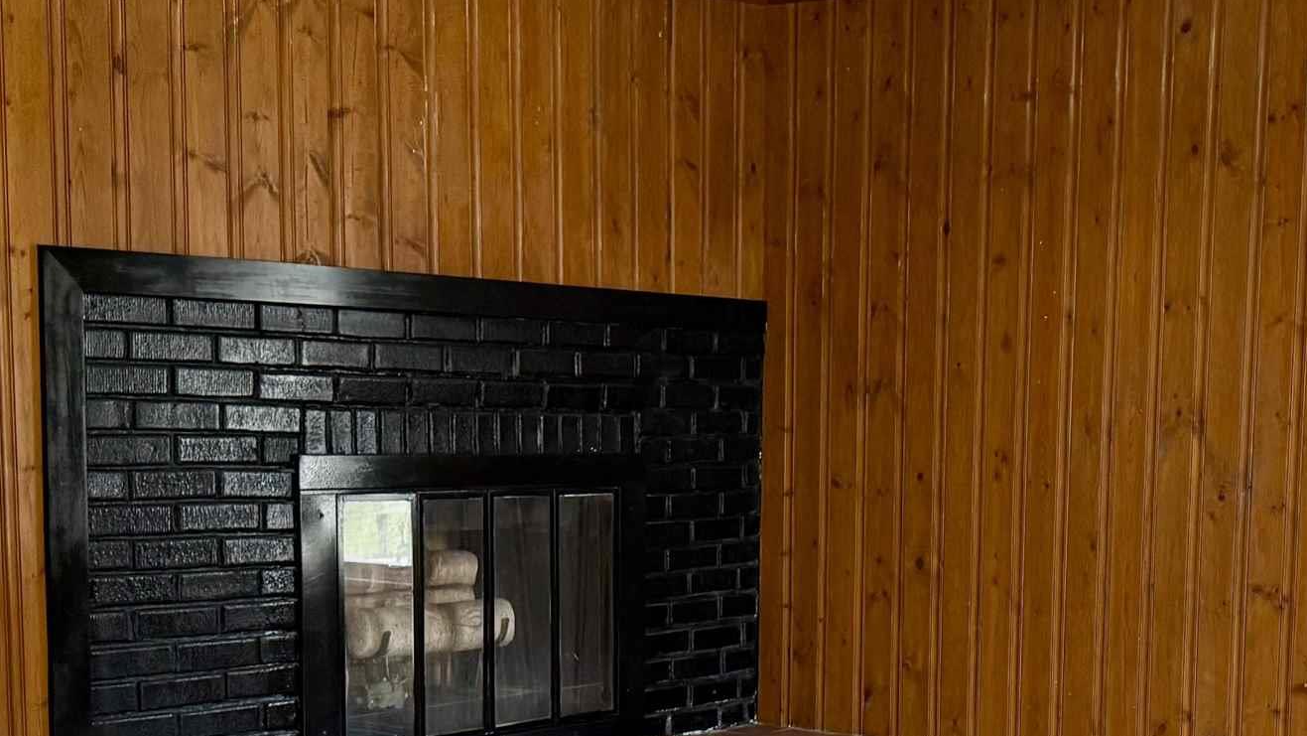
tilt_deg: -6.4
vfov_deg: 19.4
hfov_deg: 33.6
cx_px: 992
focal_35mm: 61
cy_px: 632
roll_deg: +0.9
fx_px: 2114
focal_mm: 6.76
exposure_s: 1/60
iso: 320
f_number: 1.78
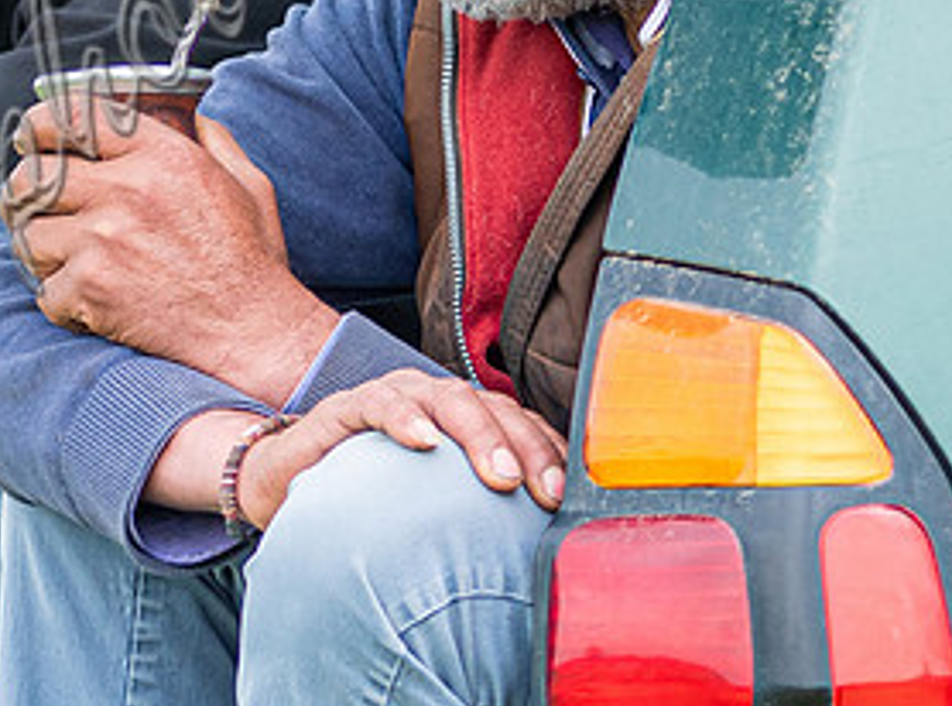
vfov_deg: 0.8
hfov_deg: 1.1
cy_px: 124
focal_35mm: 1740
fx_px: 47647
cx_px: 287
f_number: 2.8
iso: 320
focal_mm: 300
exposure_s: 1/1000
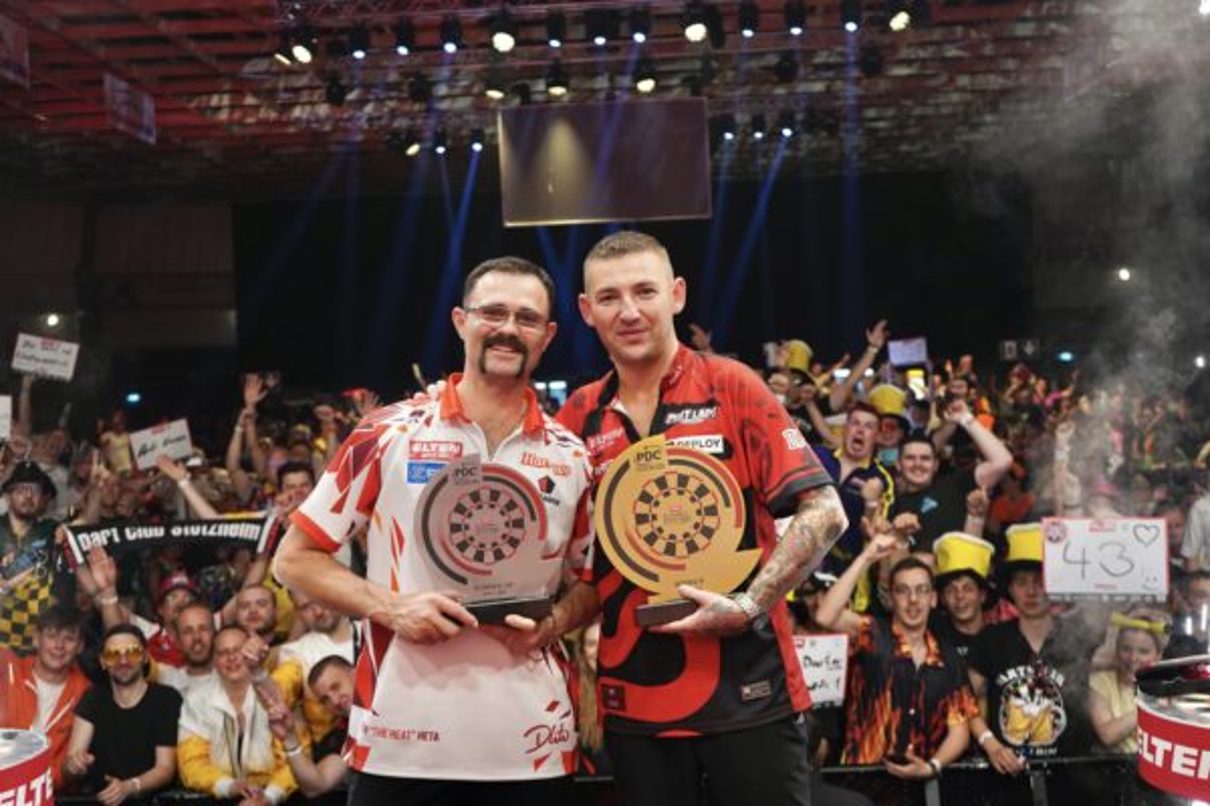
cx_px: 605
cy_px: 403
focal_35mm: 42
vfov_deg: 31.9
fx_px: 1412
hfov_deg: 46.4
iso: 2500
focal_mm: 42
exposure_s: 1/320
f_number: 4.5
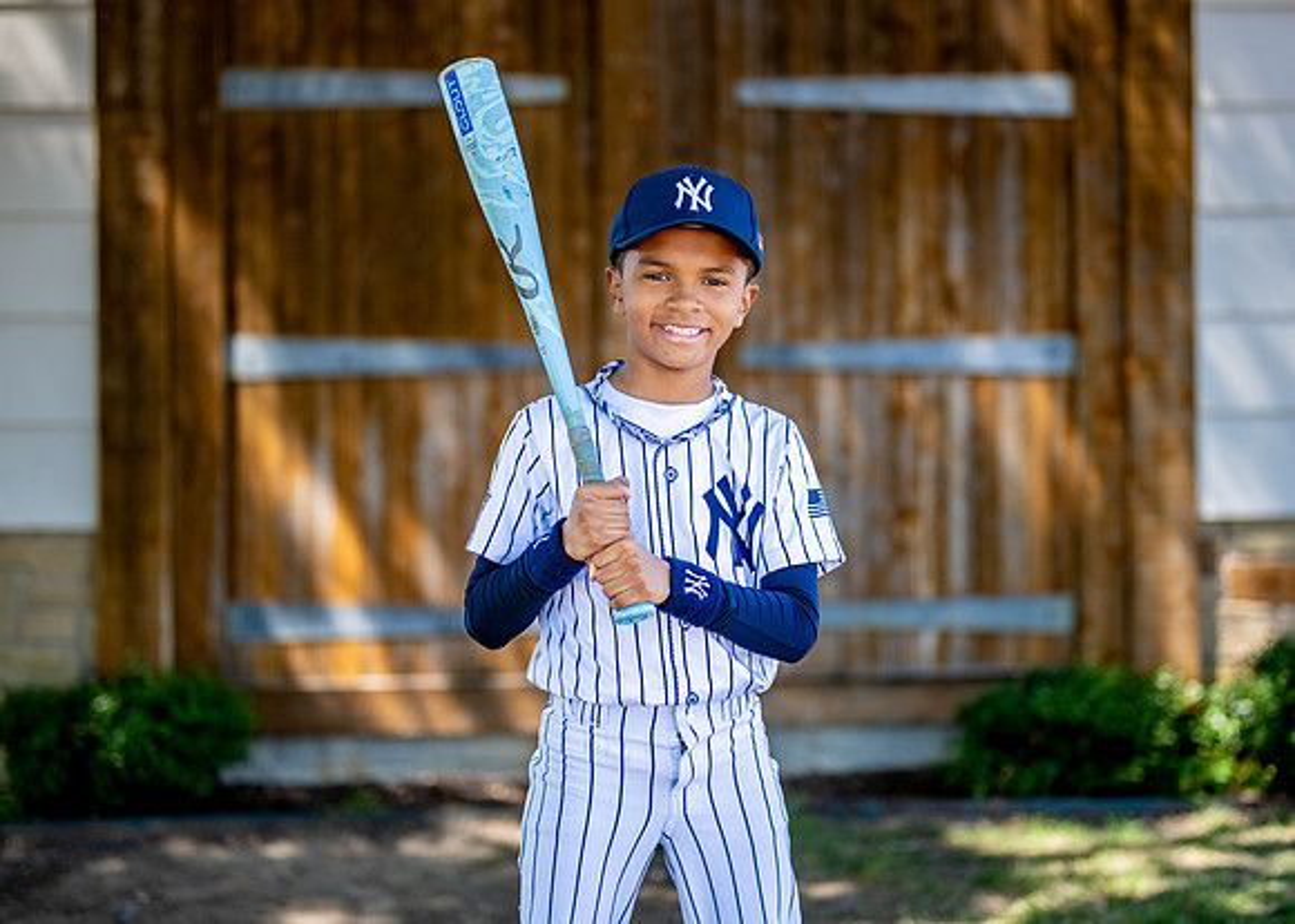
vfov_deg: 23.1
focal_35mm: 62
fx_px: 2263
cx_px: 662
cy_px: 429
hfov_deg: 31.9
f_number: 1.2
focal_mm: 50
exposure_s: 1/1250
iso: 100
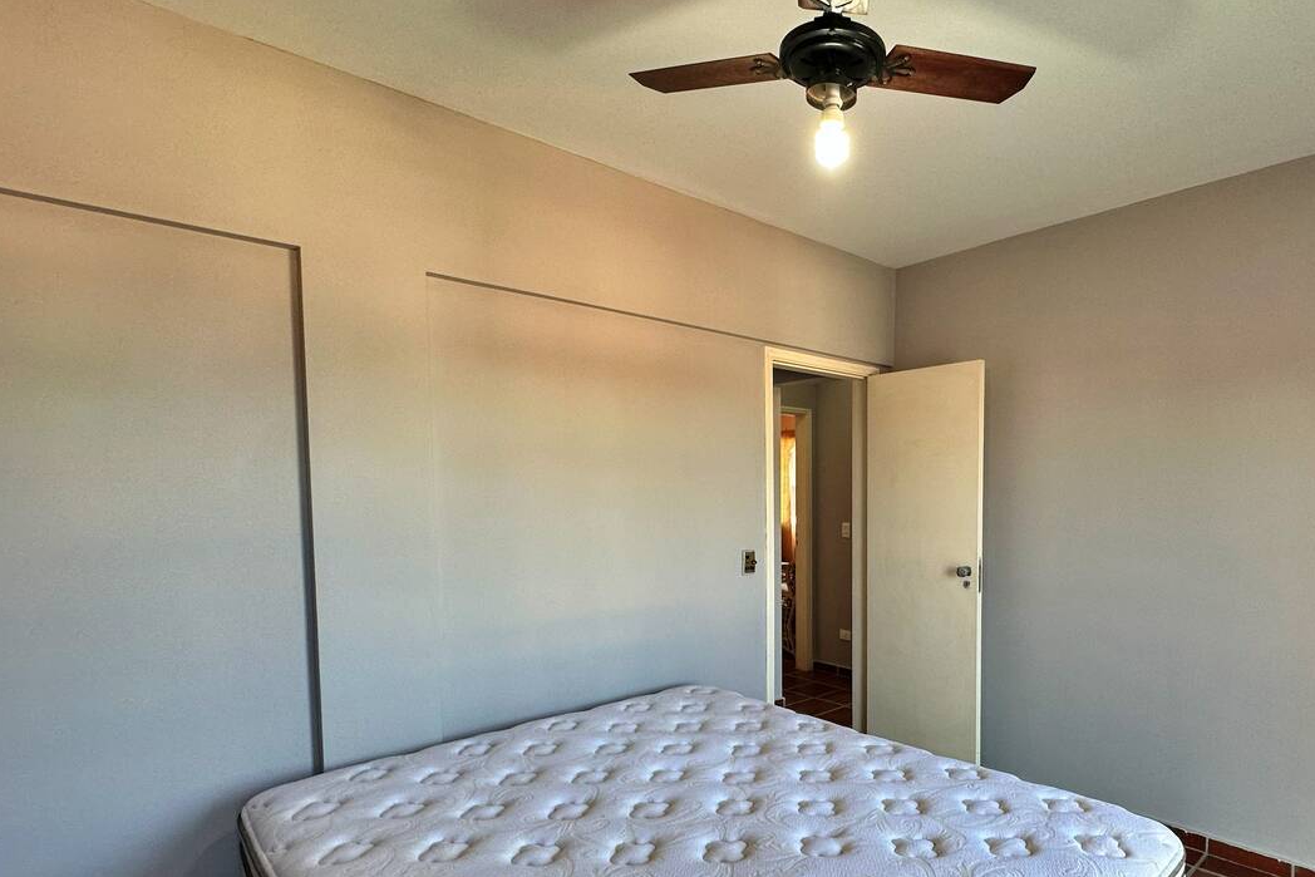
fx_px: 731
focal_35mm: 20
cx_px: 836
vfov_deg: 61.3
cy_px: 533
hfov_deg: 82.1
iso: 125
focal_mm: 2.22
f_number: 2.2
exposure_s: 1/120
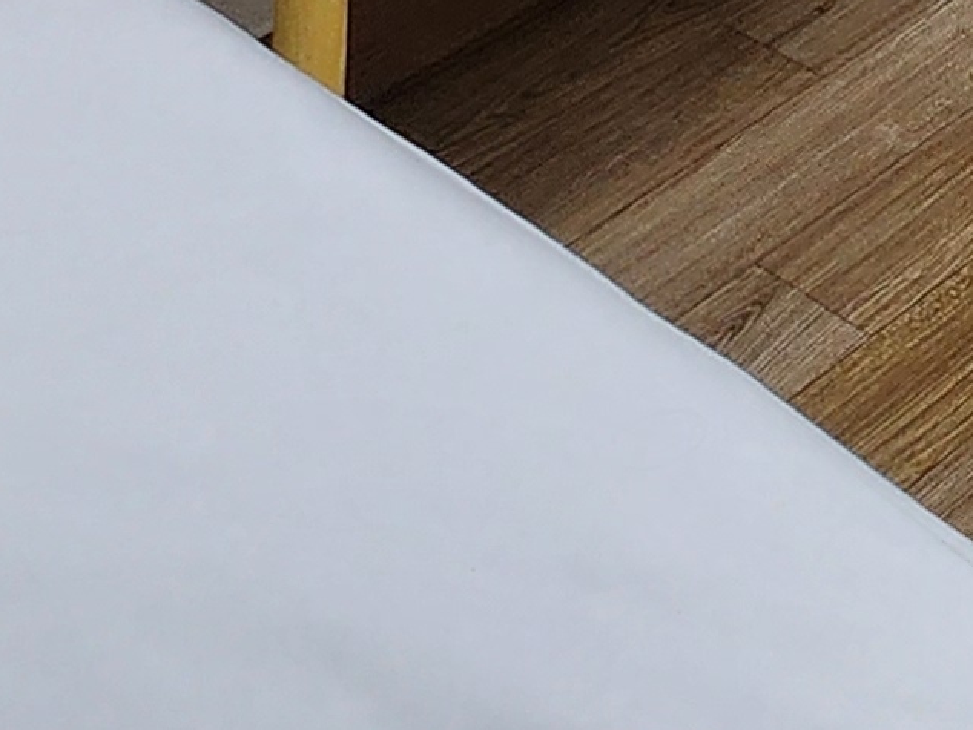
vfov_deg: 11.5
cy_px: -1394
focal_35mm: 82
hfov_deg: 15.1
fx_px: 2306
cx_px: 2293
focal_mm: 2.2
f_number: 2.2
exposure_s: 1/60
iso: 160
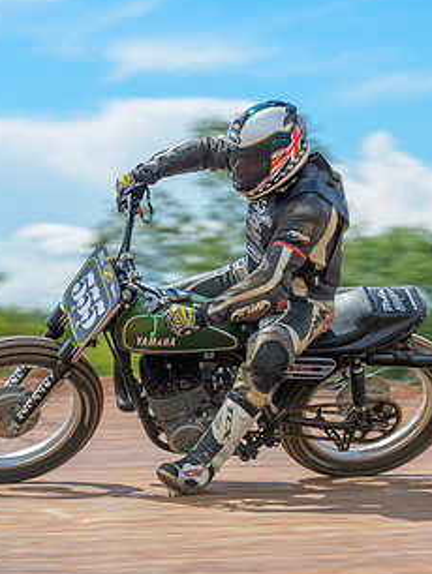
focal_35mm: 162
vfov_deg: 12.2
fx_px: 2692
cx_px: 171
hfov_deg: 9.2
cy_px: 275
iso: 64
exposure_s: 1/200
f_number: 5.6
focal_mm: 89
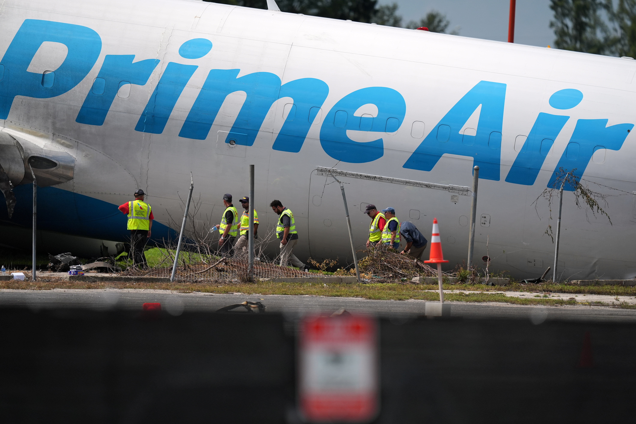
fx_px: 7066
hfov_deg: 5.2
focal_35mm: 400
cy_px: 212
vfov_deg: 3.4
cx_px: 318
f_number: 2.8
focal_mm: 400
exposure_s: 1/16000
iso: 400
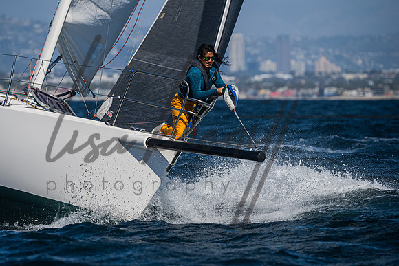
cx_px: 164
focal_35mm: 357
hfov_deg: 5.8
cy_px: 142
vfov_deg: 3.9
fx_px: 3954
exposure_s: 1/6400
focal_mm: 290
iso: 400
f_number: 6.3
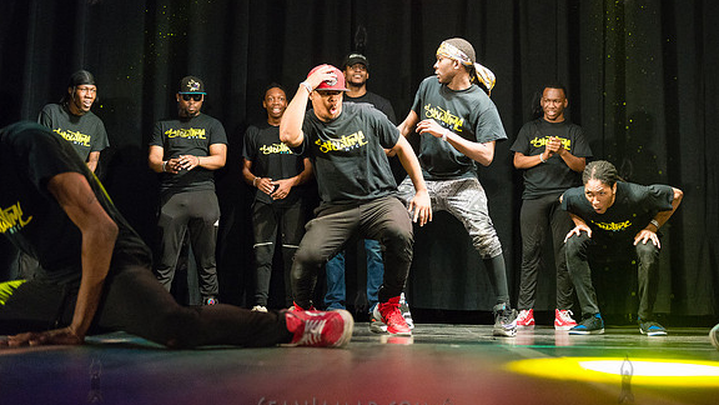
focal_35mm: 53
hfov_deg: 39.0
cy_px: 156
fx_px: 1010
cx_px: 431
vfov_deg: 22.6
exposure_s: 1/1000
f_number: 2.8
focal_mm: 42
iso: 4000
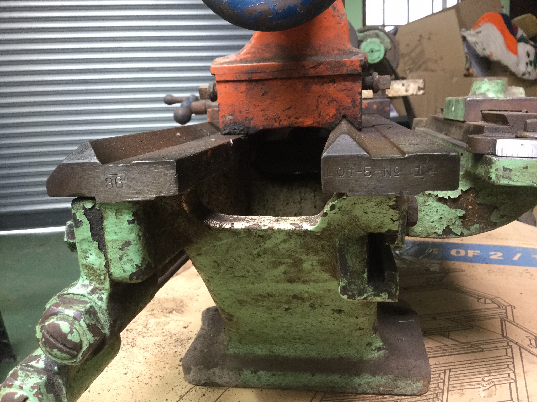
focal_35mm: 31
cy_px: 201
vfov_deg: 45.4
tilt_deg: -13.2
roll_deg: +1.7
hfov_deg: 58.4
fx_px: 481
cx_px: 268
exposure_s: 1/30
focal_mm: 3.3
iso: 100
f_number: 2.4
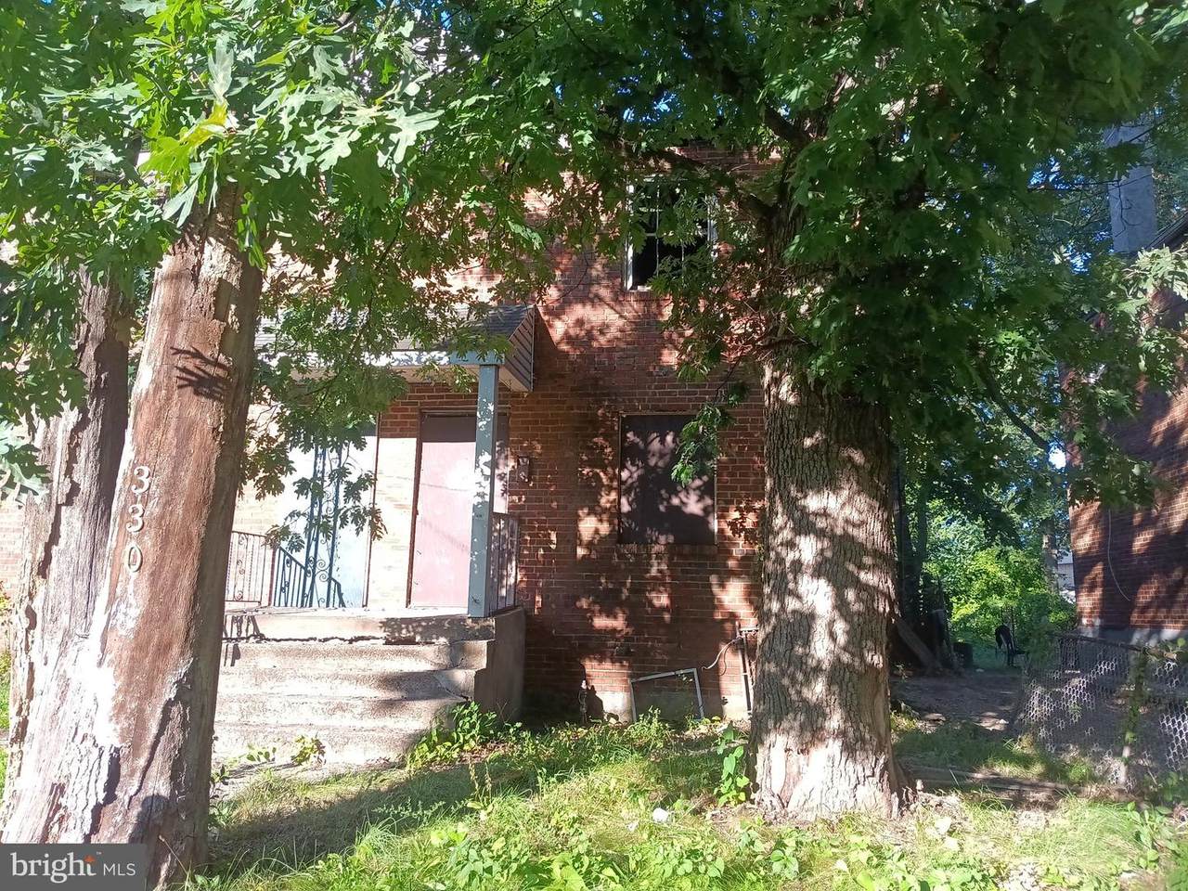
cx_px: 594
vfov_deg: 53.1
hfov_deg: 67.3
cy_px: 446
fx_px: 892
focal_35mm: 26
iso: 25
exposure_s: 1/143
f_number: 1.8
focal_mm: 3.98
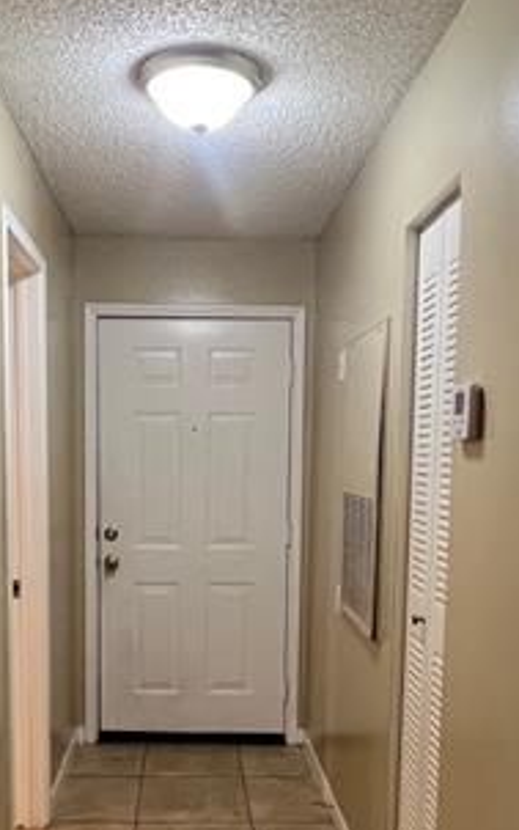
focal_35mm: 35
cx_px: 189
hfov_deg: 36.1
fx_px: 791
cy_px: 541
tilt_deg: -5.3
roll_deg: -0.3
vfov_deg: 54.4
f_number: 1.8
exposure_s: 1/60
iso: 200
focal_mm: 1.57
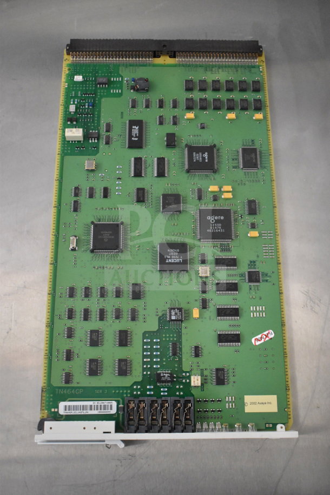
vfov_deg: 53.1
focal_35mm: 36
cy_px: 248
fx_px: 495
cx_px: 165
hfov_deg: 36.9
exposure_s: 1/40
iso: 6400
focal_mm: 24
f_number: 3.8
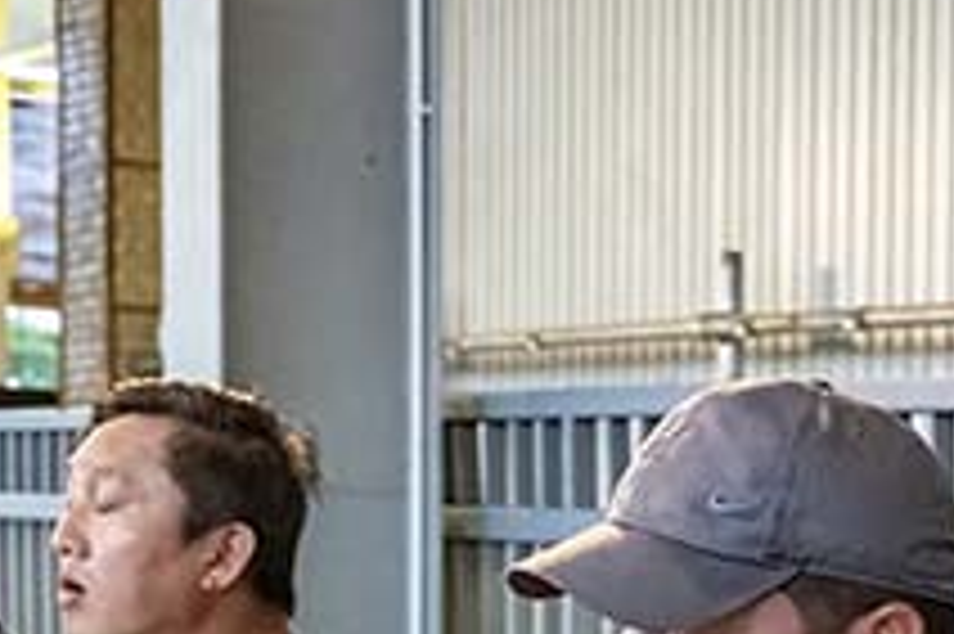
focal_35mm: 138
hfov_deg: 14.8
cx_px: 504
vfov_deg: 9.3
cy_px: 1295
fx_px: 3661
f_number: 5
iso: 9000
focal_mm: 30.5
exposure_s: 1/200
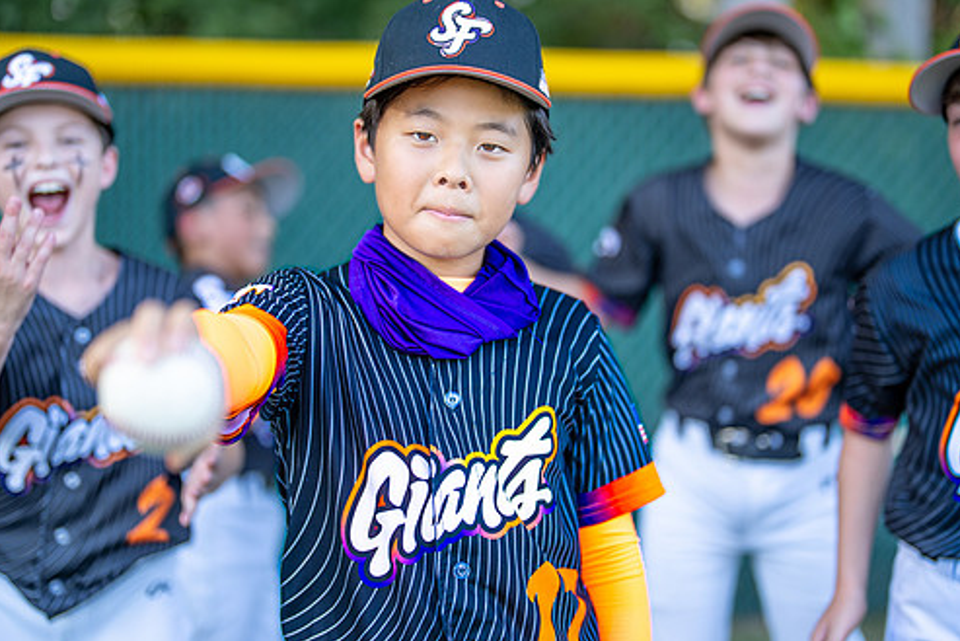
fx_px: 1574
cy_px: 313
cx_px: 493
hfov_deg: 33.9
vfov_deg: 23.0
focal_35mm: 59
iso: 125
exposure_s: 1/1000
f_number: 1.2
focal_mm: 50
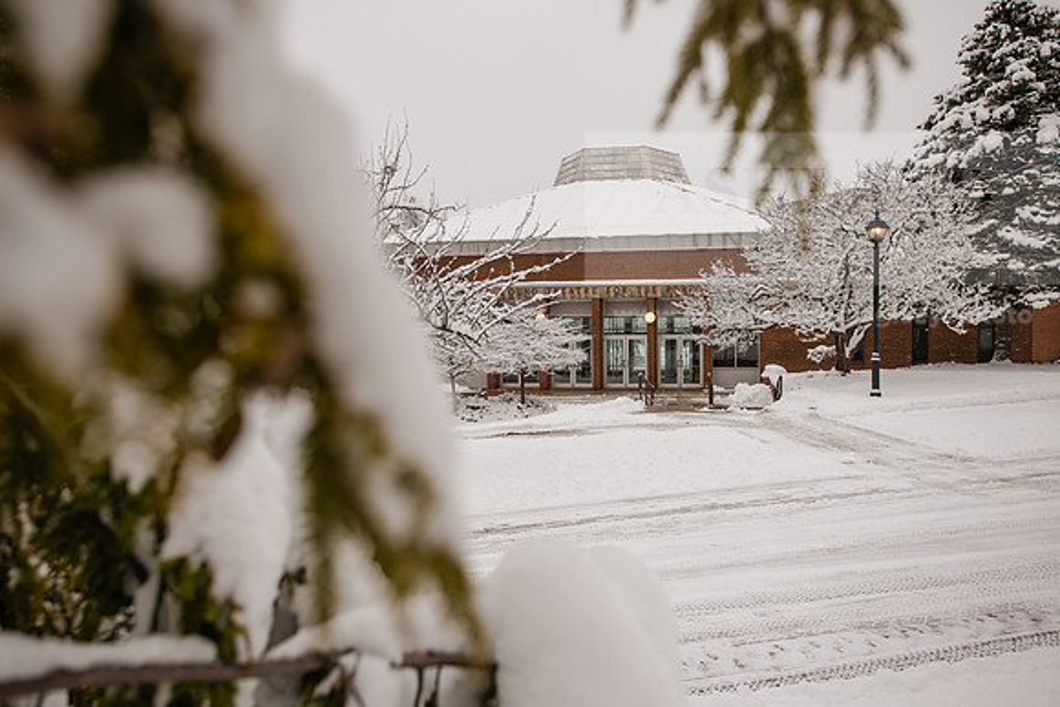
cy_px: 354
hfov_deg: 58.7
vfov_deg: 41.1
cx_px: 530
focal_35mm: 32
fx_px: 942
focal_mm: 32
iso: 200
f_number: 5
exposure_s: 1/500
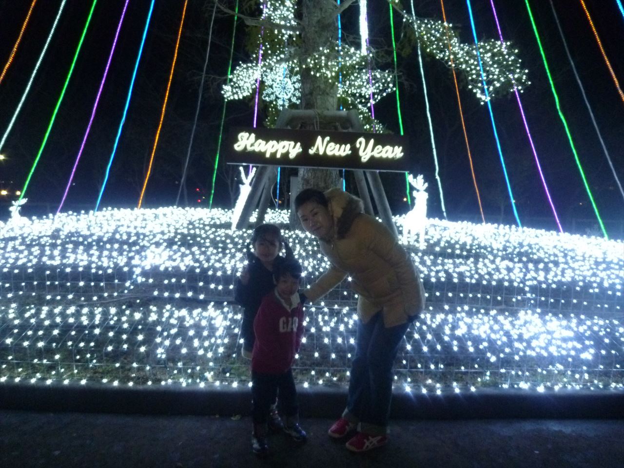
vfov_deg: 54.9
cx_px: 312
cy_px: 234
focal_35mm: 25
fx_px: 451
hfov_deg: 69.4
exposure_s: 1/30
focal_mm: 4.5
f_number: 2.8
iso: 400
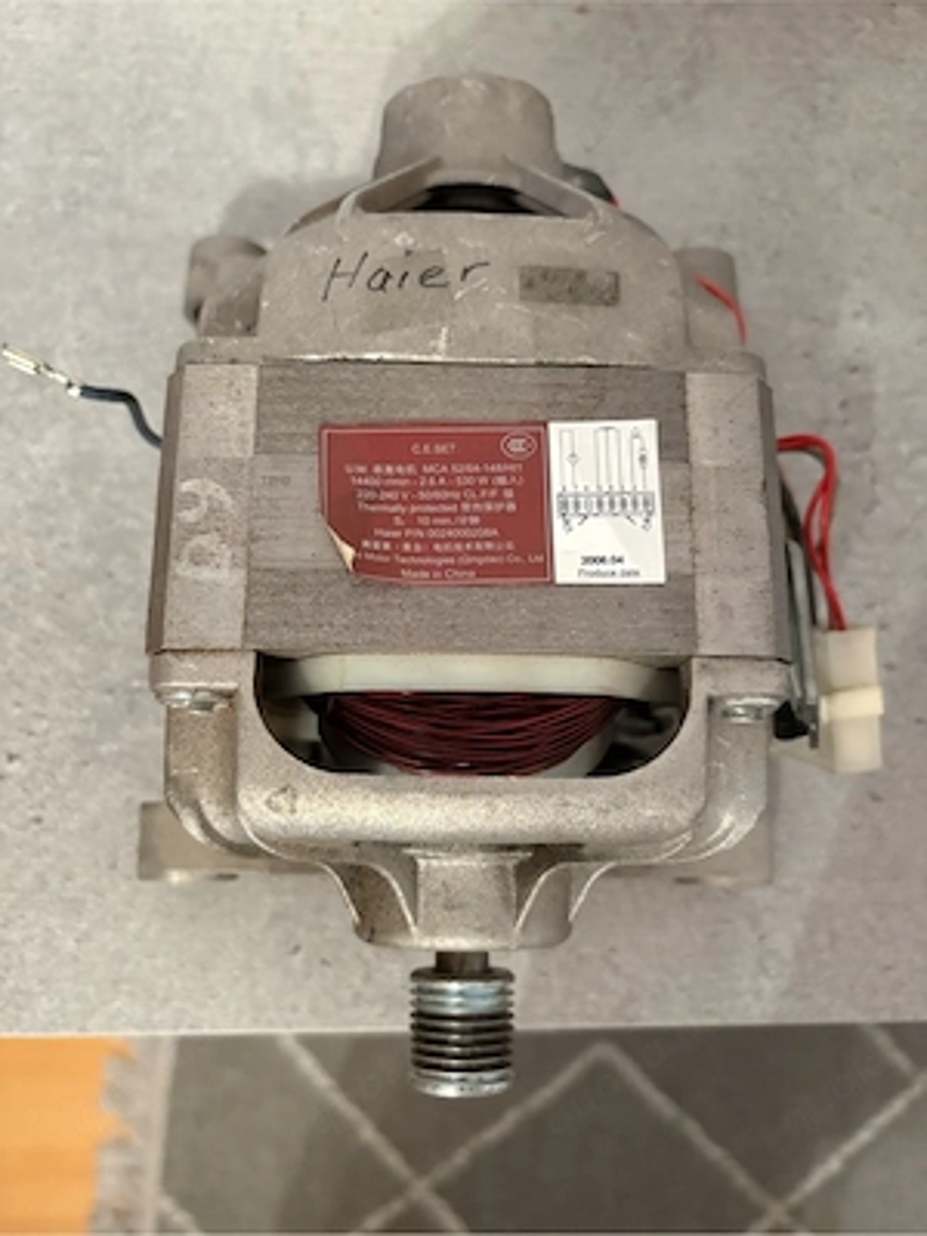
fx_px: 928
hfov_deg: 53.1
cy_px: 618
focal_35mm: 26
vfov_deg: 67.3
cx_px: 464
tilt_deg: -74.4
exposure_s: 1/33
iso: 640
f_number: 1.6
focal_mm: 5.96
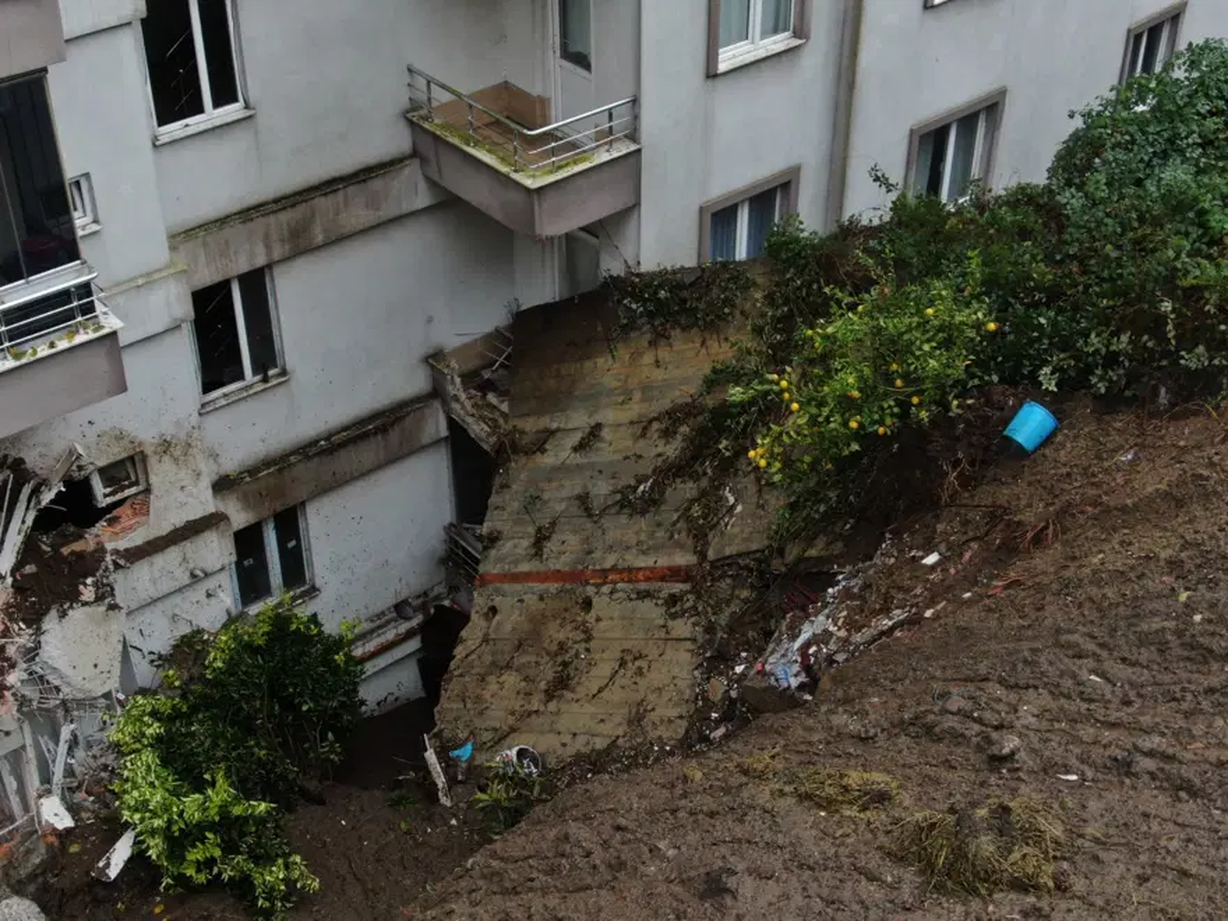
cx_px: 614
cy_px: 460
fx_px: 1667
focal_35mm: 47
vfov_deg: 30.9
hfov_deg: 40.4
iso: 100
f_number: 3.8
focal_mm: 8.42
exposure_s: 1/30
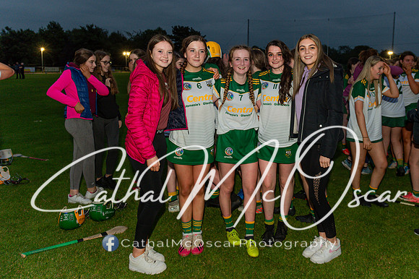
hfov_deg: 60.9
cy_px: 106
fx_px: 350
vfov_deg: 43.1
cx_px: 262
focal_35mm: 30
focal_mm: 24
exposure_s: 1/125
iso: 1600
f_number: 2.8
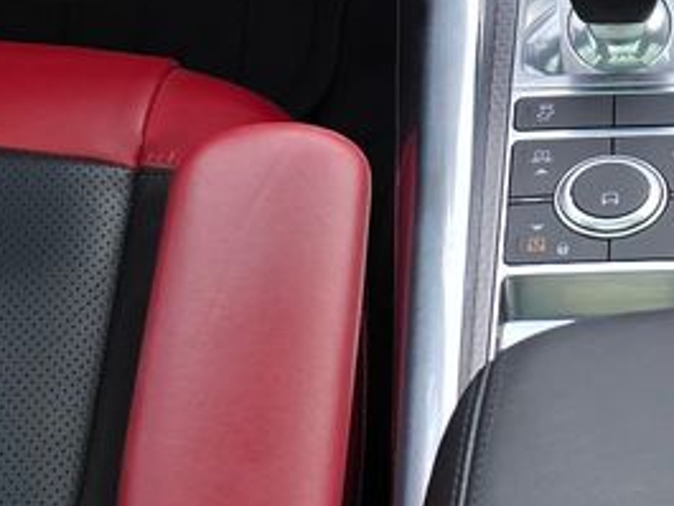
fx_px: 2708
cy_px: -445
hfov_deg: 14.0
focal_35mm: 139
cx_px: 656
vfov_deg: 10.0
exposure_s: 1/200
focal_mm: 6.25
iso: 16
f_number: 1.7
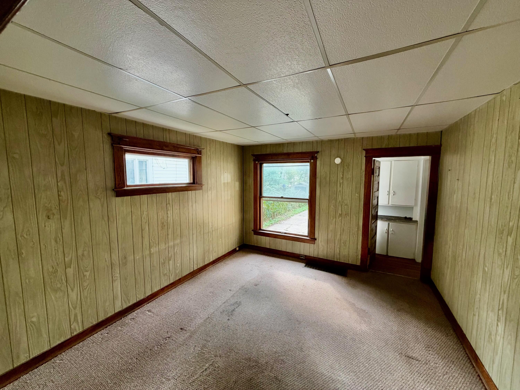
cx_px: 260
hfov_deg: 102.1
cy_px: 195
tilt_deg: -4.9
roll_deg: +0.8
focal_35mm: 14
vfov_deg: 85.7
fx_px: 210
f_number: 2.2
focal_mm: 2.22
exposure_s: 1/101
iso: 320
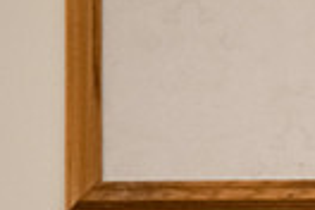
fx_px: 6527
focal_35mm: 746
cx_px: 606
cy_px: 166
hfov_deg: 2.8
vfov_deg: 1.8
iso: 4000
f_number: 2.8
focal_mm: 170
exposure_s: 1/200
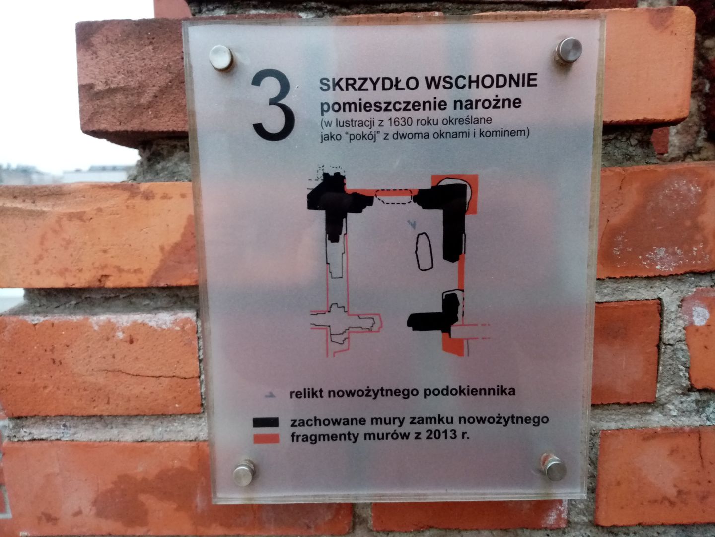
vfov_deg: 53.1
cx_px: 358
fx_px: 537
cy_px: 268
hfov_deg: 67.3
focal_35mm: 26
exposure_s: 1/25
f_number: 1.8
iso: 432
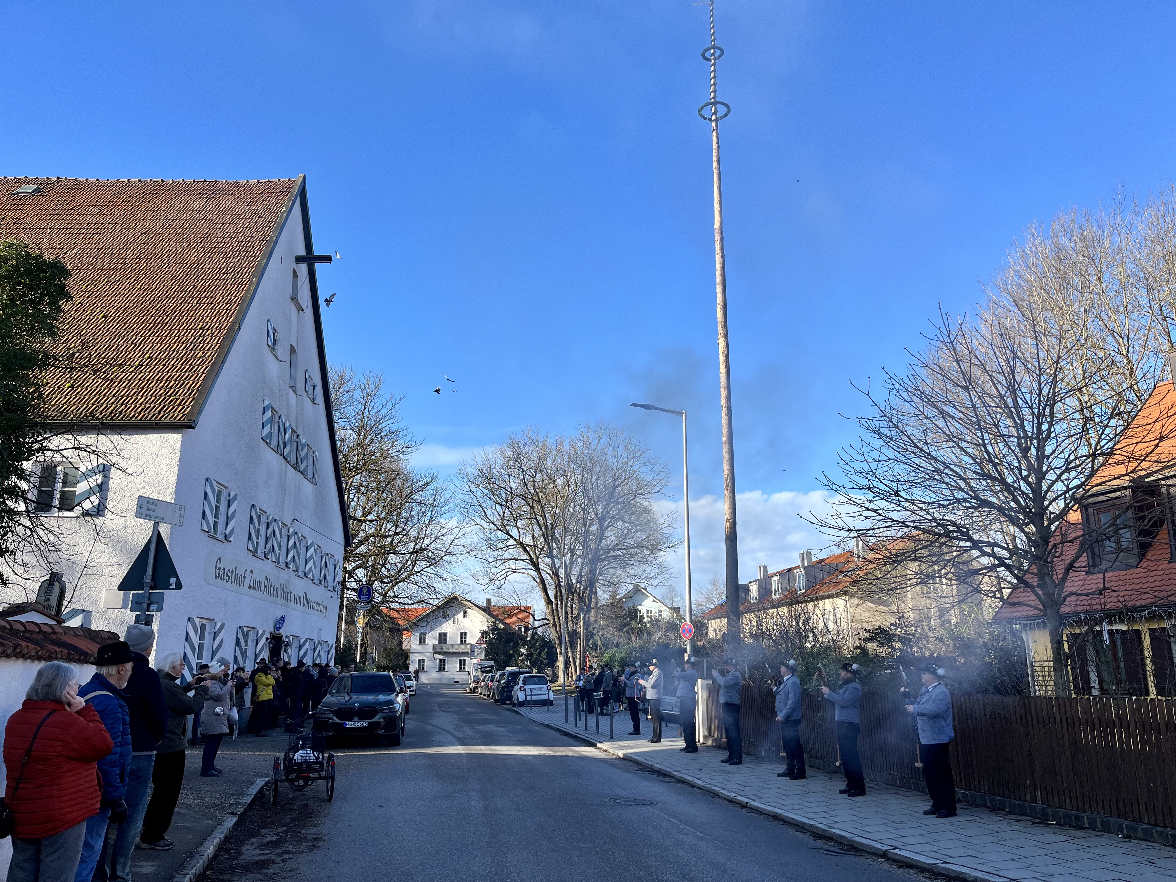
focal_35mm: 26
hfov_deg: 67.3
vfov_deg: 53.1
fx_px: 883
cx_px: 588
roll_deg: +0.4
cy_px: 441
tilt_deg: +15.1
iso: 50
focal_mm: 5.1
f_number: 1.6
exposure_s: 1/1558
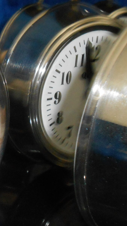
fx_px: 419
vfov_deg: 30.1
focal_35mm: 70
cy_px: 91
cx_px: -61
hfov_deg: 15.9
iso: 400
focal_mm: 5.3
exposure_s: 1/5
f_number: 3.8
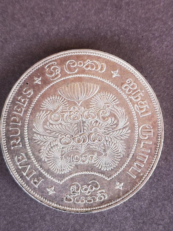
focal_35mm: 81
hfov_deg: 18.2
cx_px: 86
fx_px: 540
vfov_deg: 24.1
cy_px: 116
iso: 80
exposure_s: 1/50
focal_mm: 5.58
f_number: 1.8
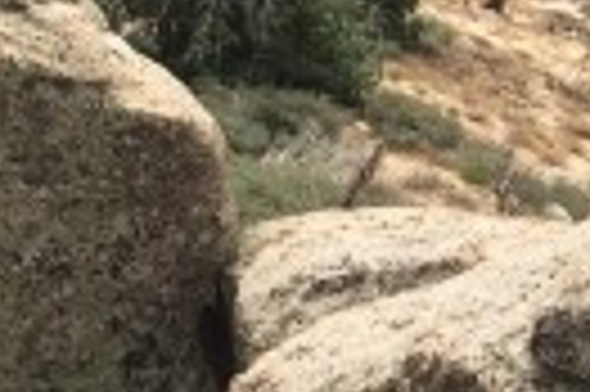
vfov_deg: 8.8
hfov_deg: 14.9
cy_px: -608
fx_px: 2259
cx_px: 396
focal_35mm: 138
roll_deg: +1.5
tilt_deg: -2.1
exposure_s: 1/2160
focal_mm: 4.15
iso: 32
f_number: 2.2
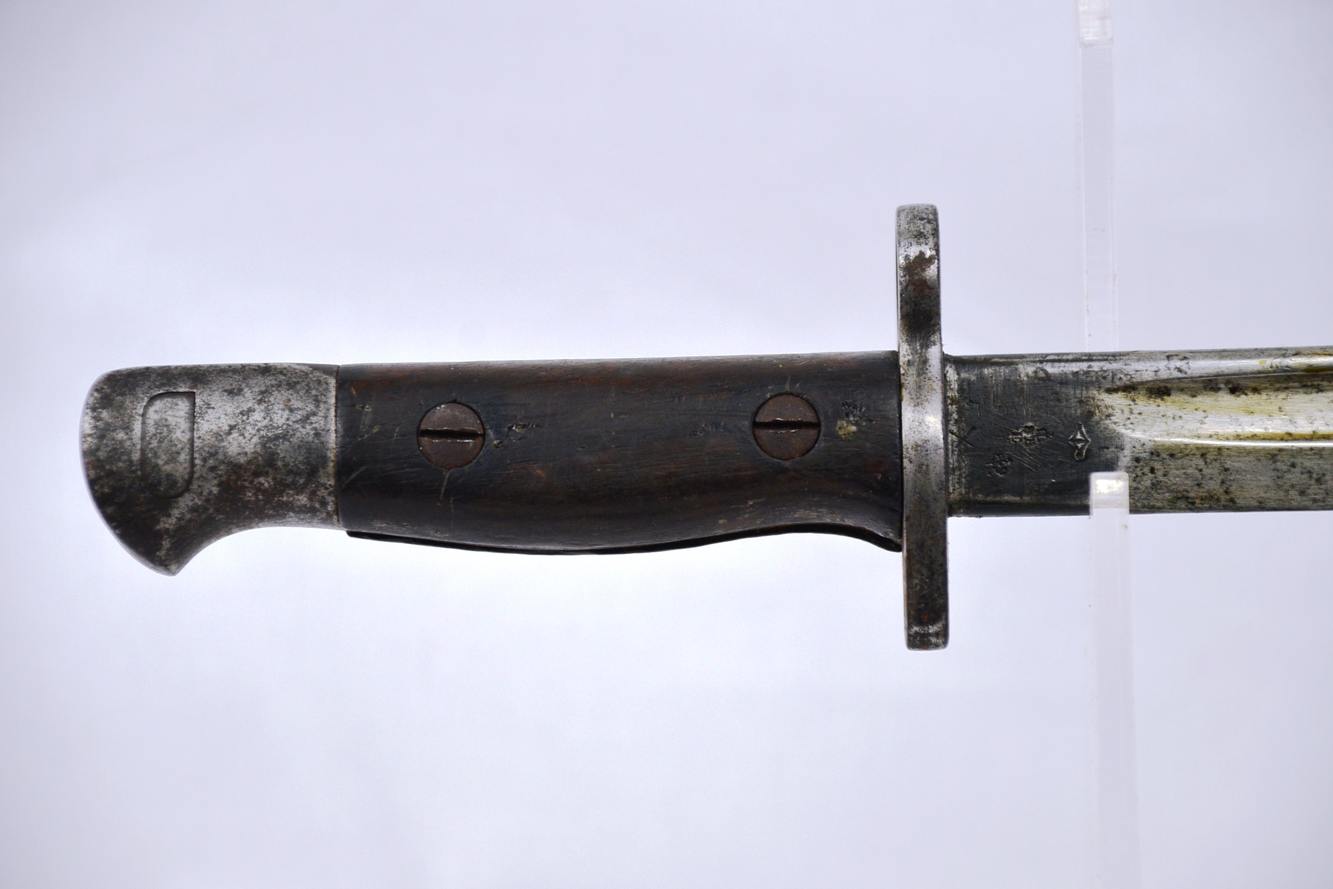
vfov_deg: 8.1
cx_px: 671
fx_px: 6257
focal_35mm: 169
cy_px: 444
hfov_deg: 12.2
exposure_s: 1/250
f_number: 5.6
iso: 500
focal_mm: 112
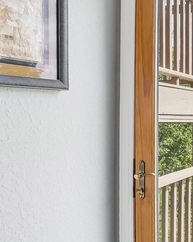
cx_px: 292
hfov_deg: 25.4
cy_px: 132
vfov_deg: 42.0
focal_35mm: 44
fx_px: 314
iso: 100
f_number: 8
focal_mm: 10
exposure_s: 1/40
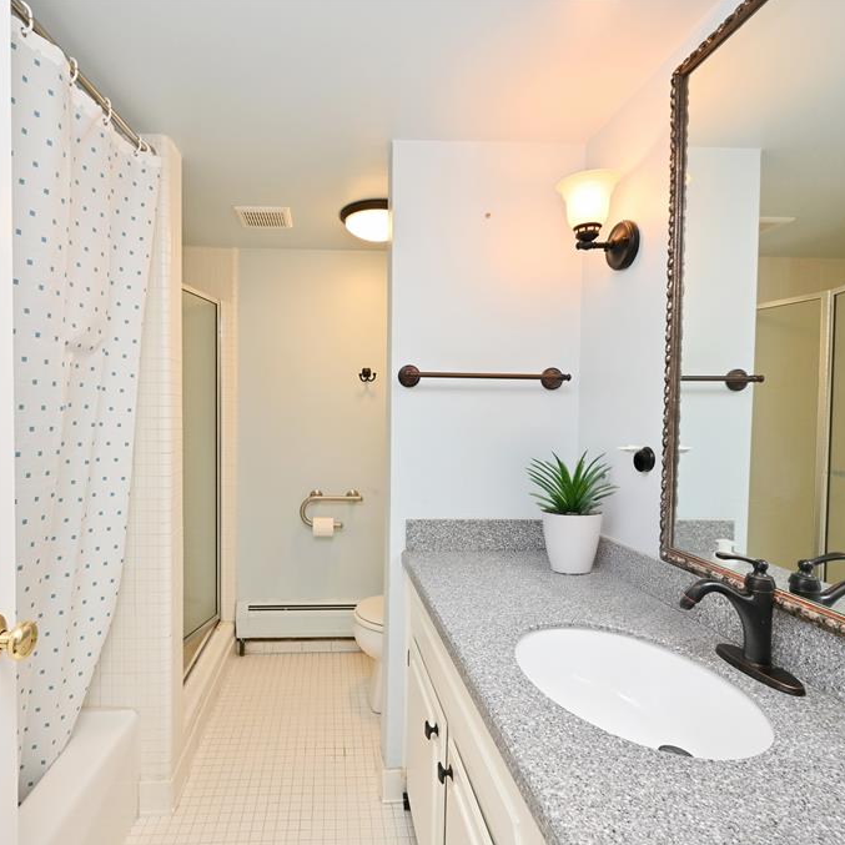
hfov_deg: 79.8
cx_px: 341
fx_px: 497
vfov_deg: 80.7
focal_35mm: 18
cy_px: 423
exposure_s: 1/60
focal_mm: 14
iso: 800
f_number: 11
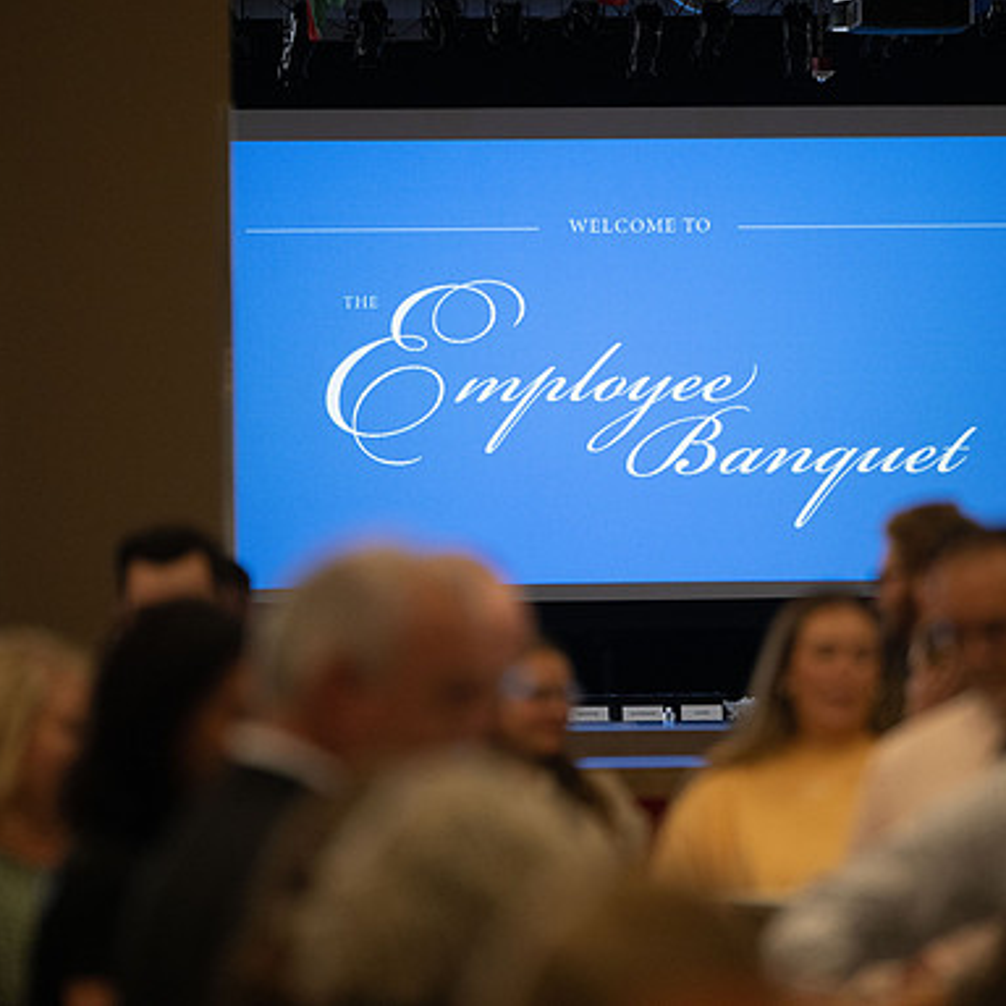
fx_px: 6543
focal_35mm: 199
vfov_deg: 8.8
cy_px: 502
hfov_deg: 8.8
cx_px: 634
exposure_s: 1/640
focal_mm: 155
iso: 2500
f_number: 2.8
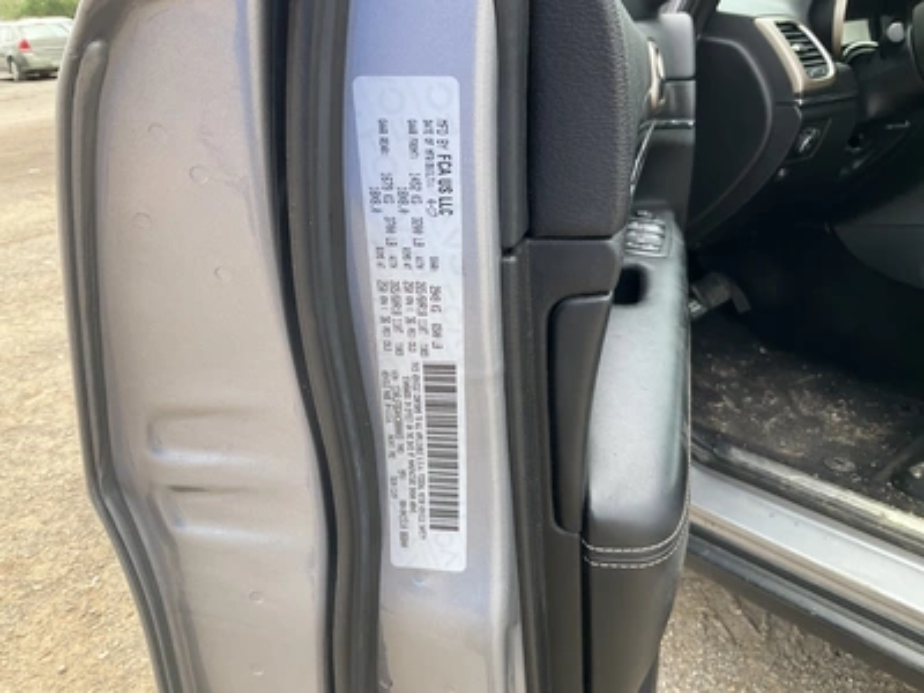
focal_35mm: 29
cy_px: 346
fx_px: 774
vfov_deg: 48.2
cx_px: 462
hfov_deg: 61.7
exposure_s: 1/265
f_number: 1.8
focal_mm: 3
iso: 25
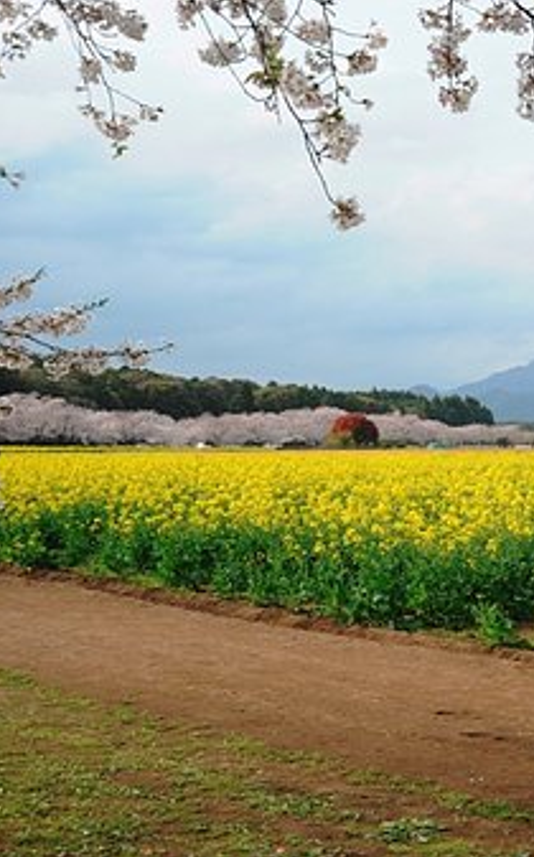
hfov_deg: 20.2
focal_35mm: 62
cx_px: 549
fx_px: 1447
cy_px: 431
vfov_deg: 33.0
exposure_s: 1/250
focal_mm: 40
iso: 400
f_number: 13
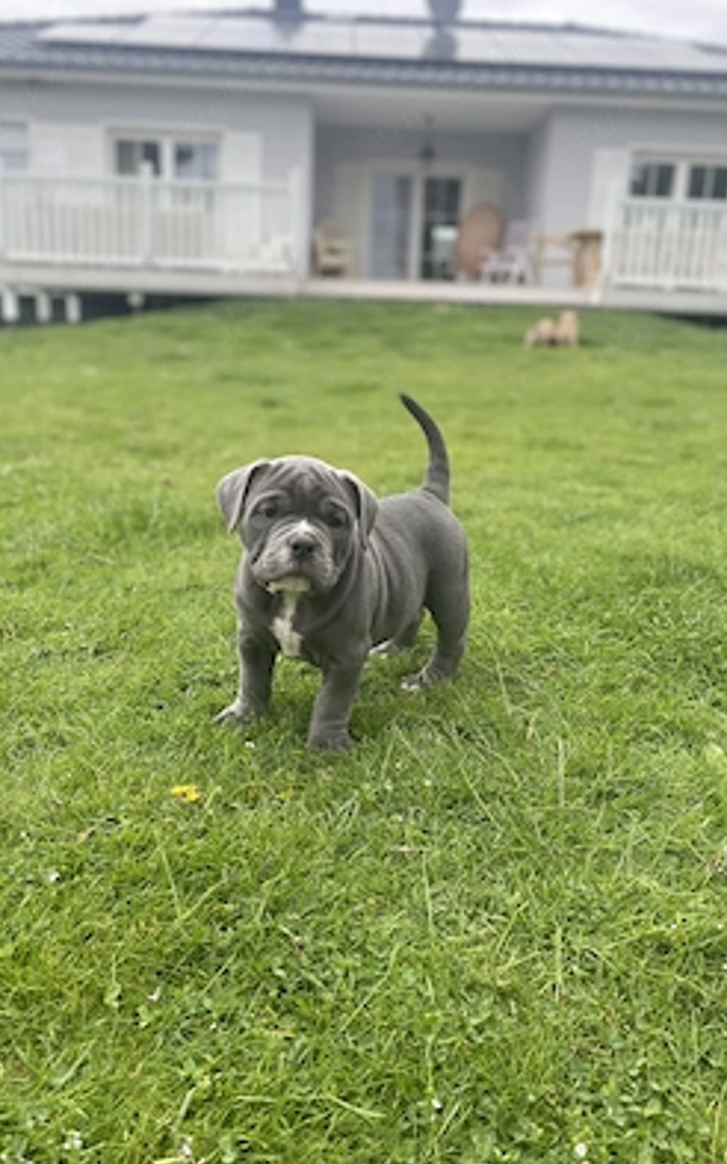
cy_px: 588
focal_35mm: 28
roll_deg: -0.7
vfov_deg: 66.5
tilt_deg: -14.8
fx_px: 888
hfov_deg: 44.5
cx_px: 352
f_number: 1.8
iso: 32
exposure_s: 1/588
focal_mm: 4.25
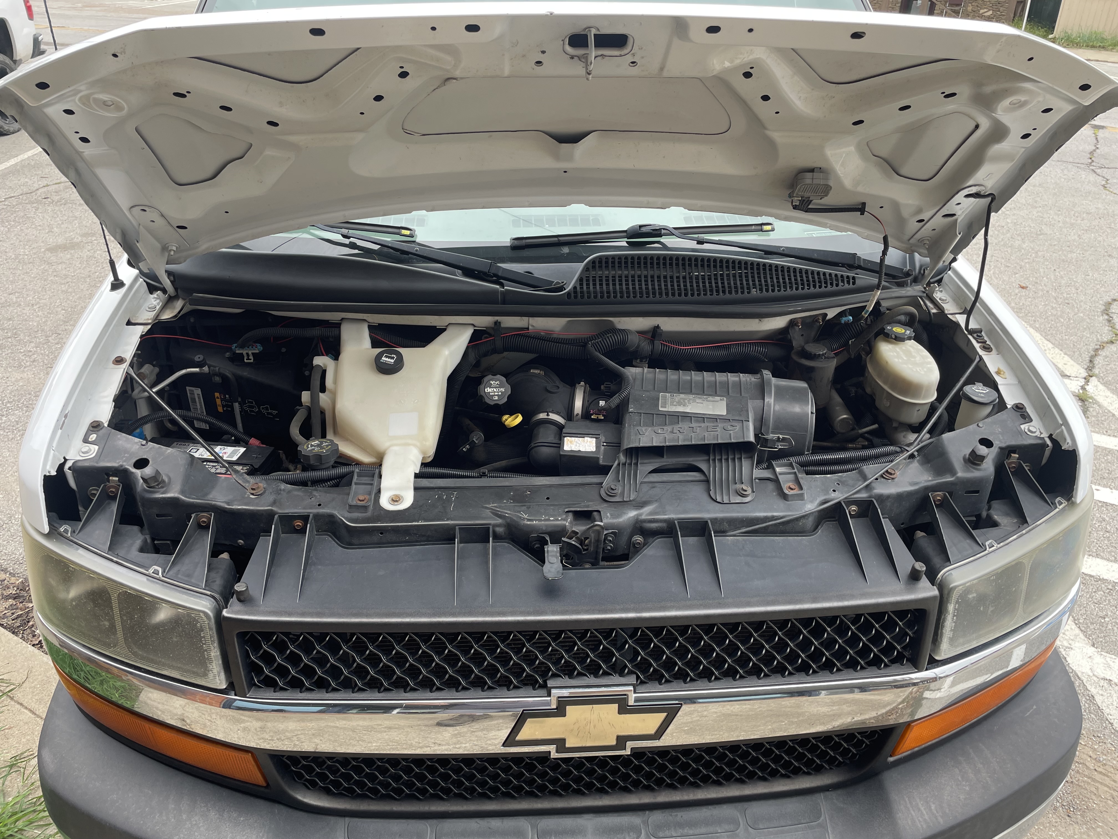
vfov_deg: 53.1
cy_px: 420
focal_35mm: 26
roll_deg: -2.5
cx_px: 559
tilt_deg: -28.4
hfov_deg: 67.3
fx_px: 840
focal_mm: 4.2
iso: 32
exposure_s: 1/196
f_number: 1.6
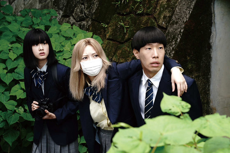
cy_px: 76
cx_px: 115
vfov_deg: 15.7
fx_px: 556
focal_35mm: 87
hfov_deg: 23.4
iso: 1000
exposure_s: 1/250
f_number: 11
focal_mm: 87
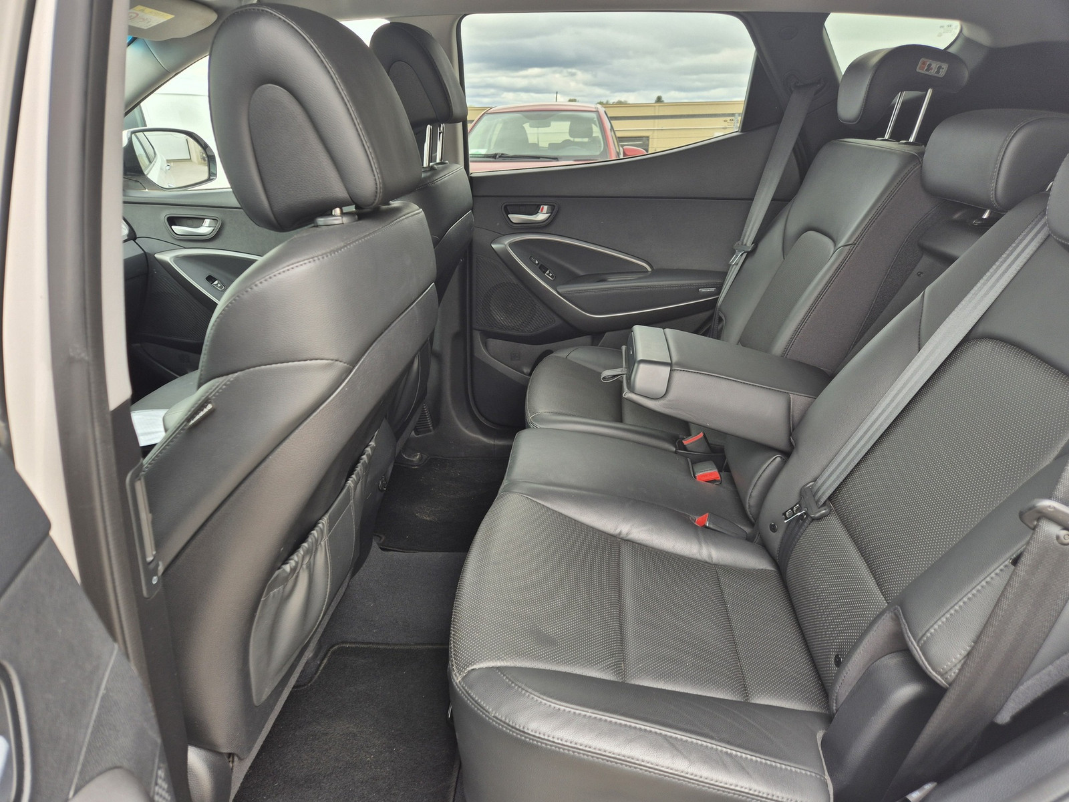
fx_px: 710
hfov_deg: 73.9
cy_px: 401
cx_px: 534
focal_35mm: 23
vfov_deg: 58.9
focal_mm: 5.4
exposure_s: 1/180
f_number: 1.8
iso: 32
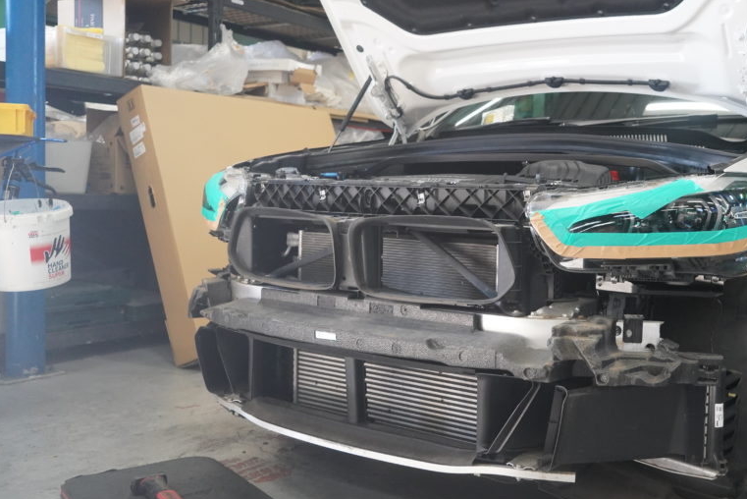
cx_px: 499
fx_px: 810
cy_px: 240
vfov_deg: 34.2
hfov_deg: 48.7
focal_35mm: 39
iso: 4000
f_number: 4
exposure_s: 1/160
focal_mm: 29
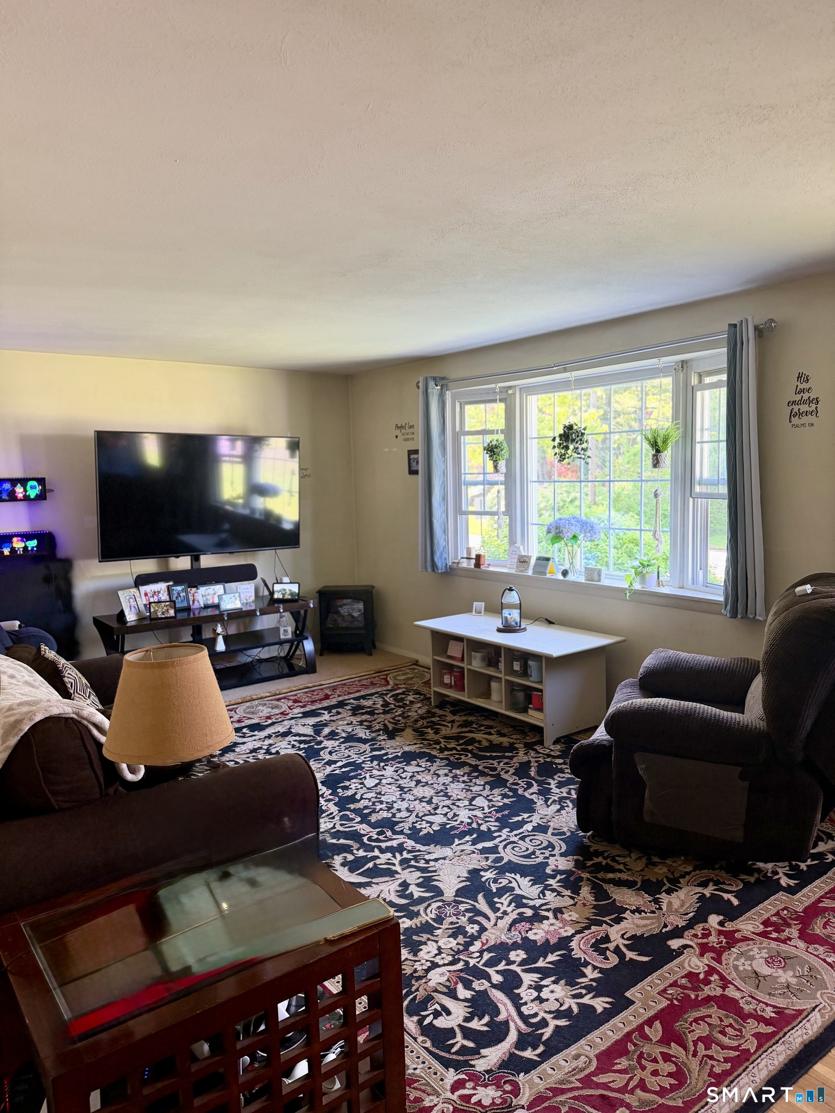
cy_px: 556
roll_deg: +1.4
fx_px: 772
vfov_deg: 71.6
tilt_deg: -6.1
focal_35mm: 24
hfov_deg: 56.8
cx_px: 418
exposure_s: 1/60
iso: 200
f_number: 1.78
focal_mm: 6.76
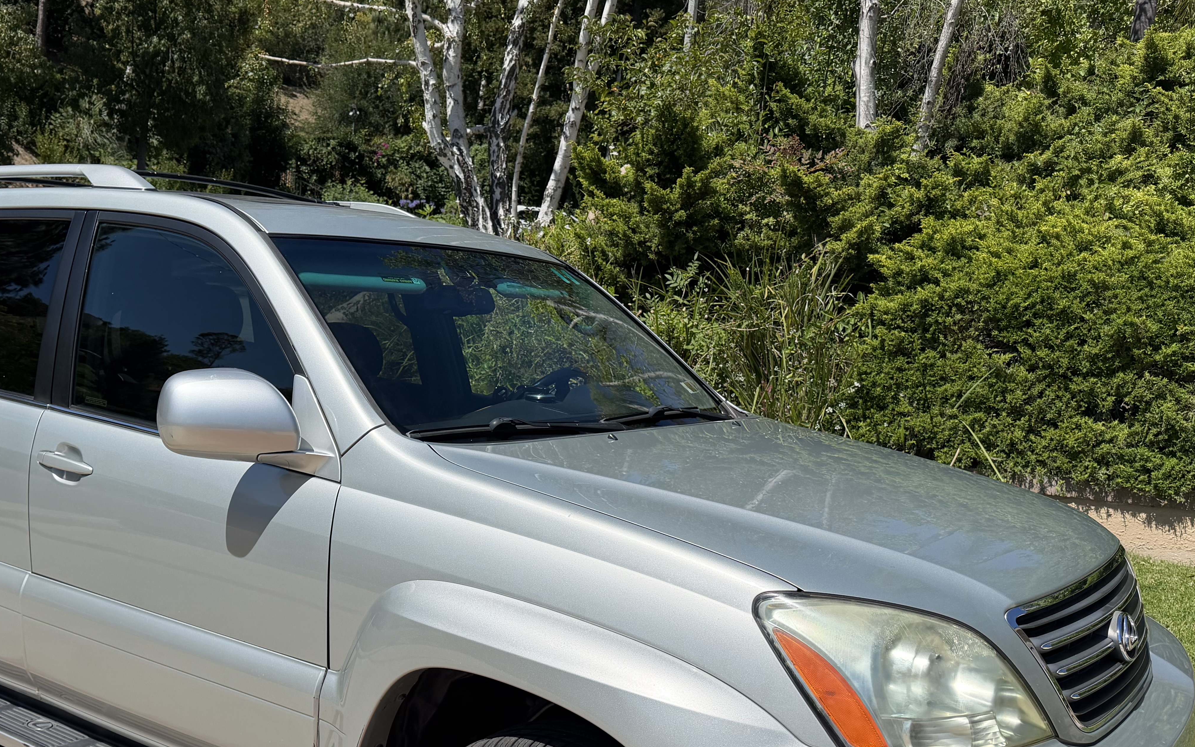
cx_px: 516
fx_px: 1172
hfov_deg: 53.8
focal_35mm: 36
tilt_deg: -12.0
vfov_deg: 34.8
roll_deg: -5.9
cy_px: 535
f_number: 1.78
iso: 100
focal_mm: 6.76
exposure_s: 1/7353
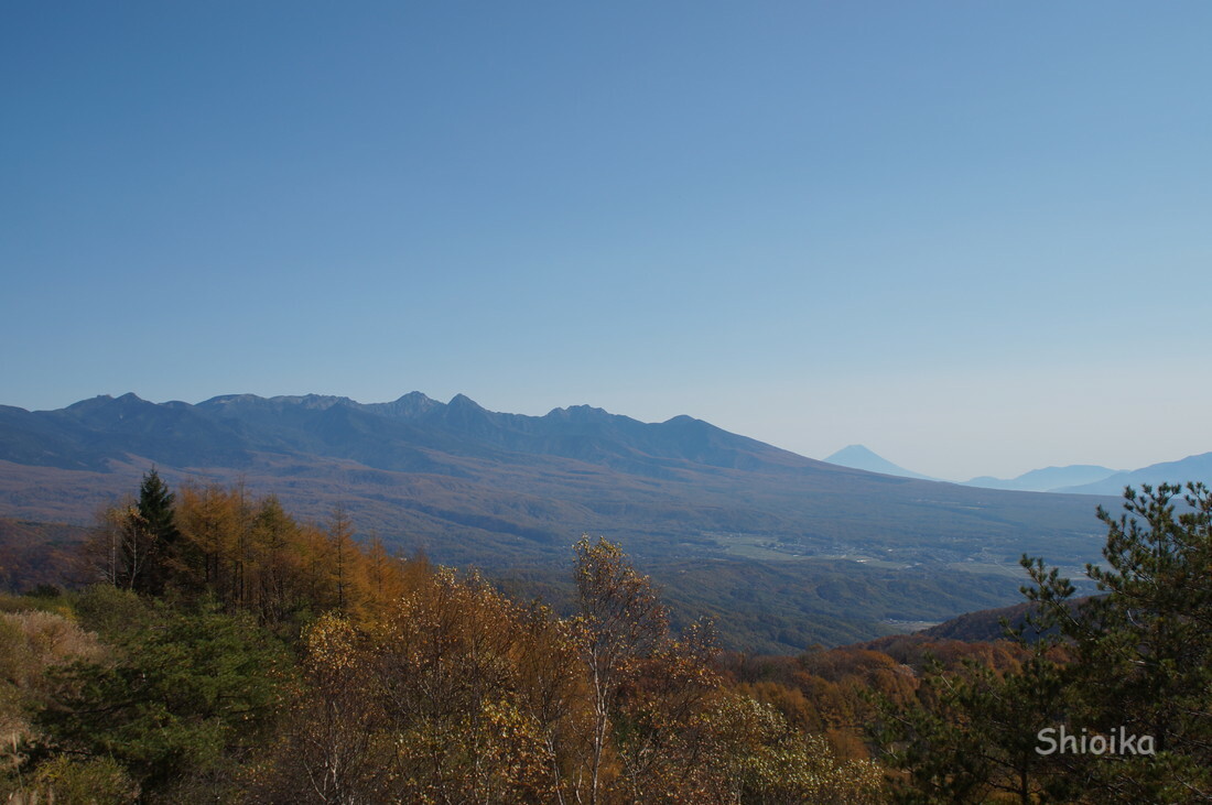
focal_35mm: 42
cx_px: 606
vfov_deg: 31.8
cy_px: 402
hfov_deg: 46.4
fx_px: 1413
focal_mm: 28
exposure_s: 1/400
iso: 100
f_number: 8
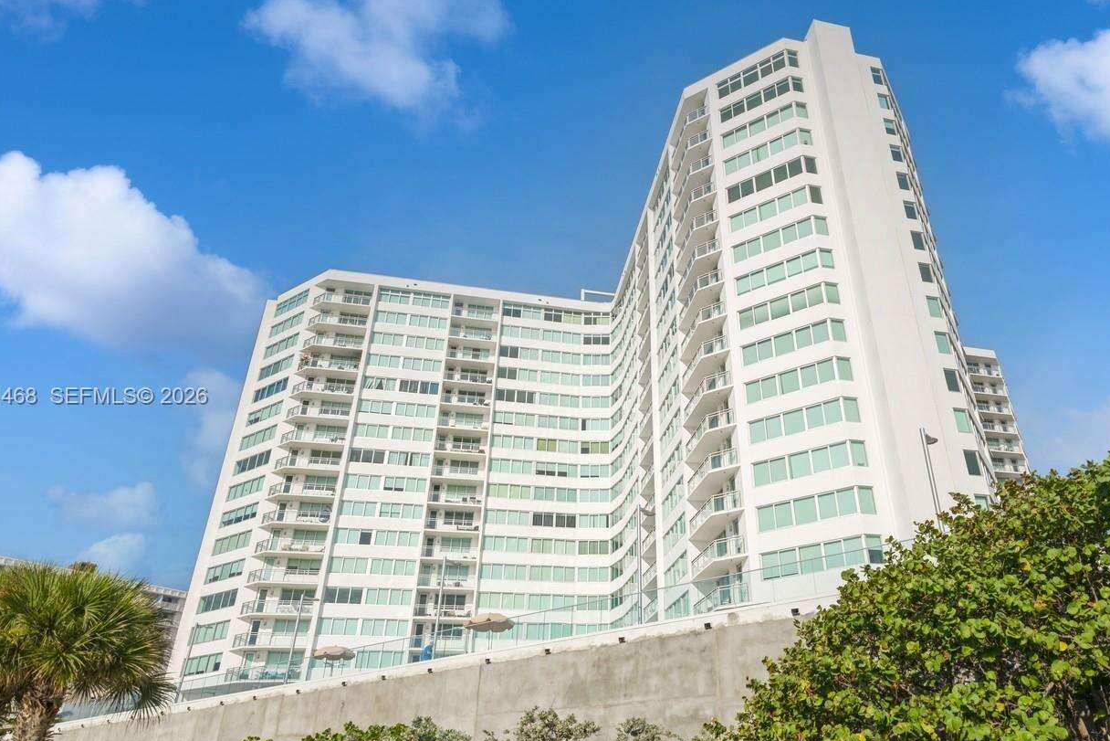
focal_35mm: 25
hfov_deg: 70.9
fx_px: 771
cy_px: 398
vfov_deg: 51.3
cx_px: 654
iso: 200
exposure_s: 1/640
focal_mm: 19
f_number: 10
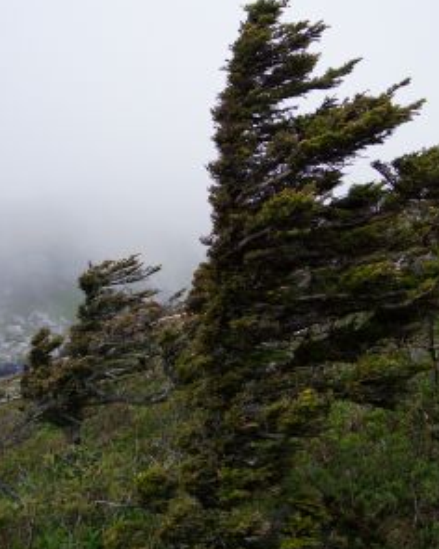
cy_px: 259
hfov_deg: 34.1
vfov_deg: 42.0
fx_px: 715
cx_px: 227
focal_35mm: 44
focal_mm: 8
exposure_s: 1/500
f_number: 2.8
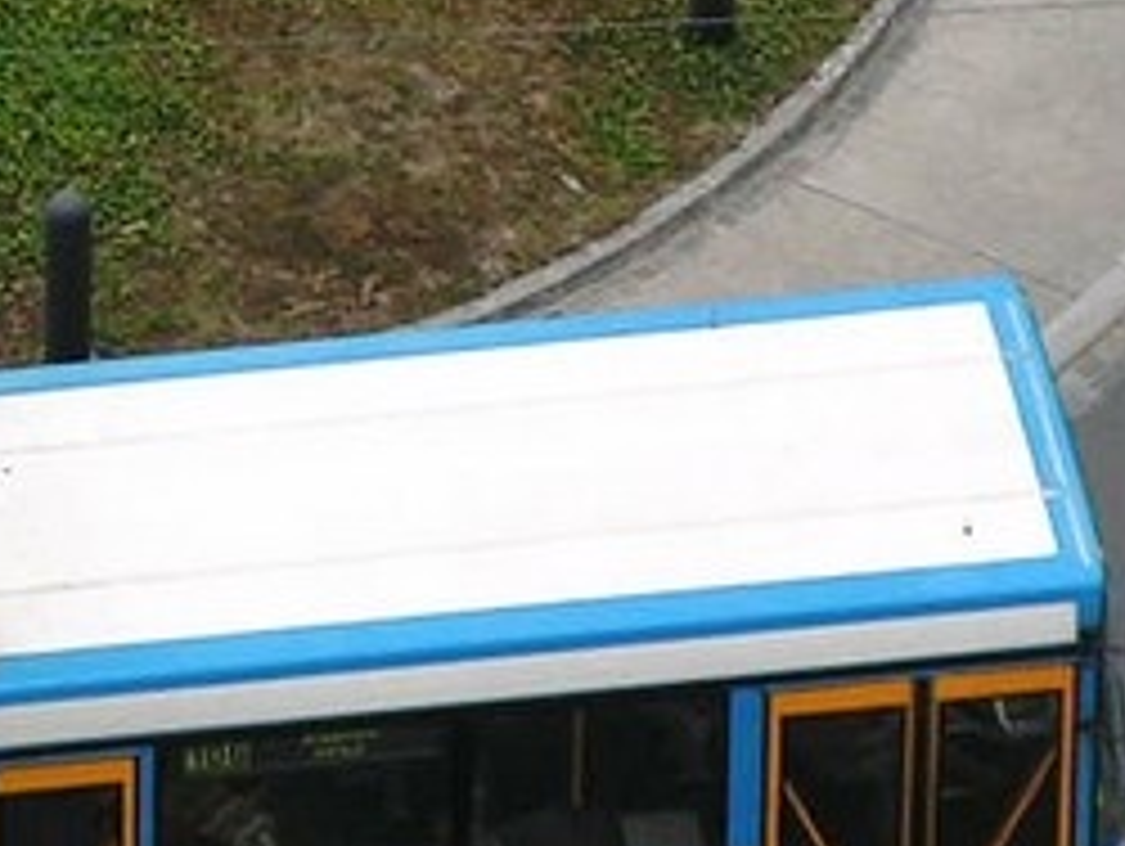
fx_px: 25276
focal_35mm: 777
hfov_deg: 2.5
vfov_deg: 1.9
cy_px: 241
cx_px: -36
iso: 50
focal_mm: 33
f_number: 3.5
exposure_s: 1/1000
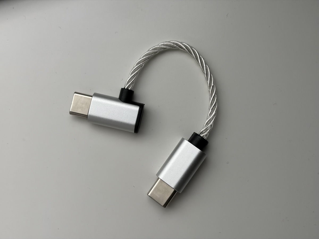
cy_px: 120
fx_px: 479
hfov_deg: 36.8
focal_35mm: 52
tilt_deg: -86.7
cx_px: 160
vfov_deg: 28.0
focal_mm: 5.96
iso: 25
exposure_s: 1/167
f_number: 1.6
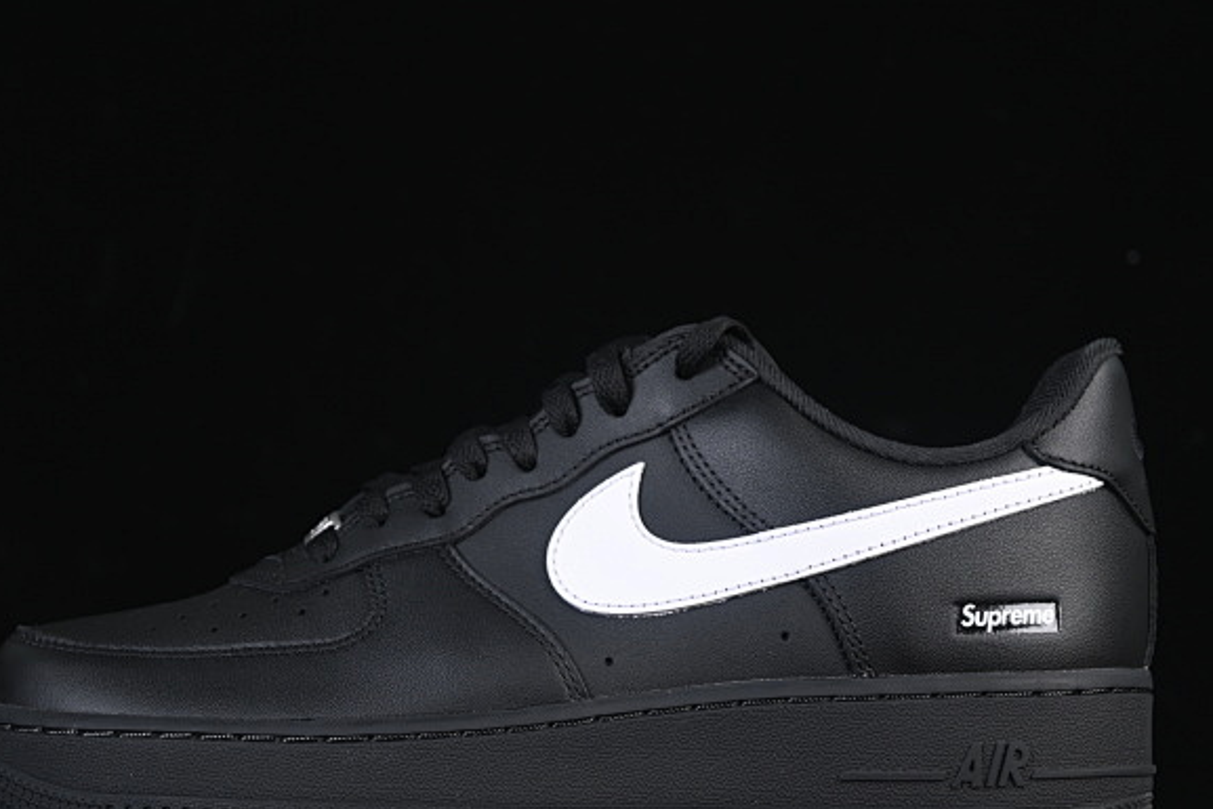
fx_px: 3505
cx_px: 559
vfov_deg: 13.2
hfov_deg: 19.6
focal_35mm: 104
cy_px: 501
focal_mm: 50
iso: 160
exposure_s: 1/60
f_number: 6.3
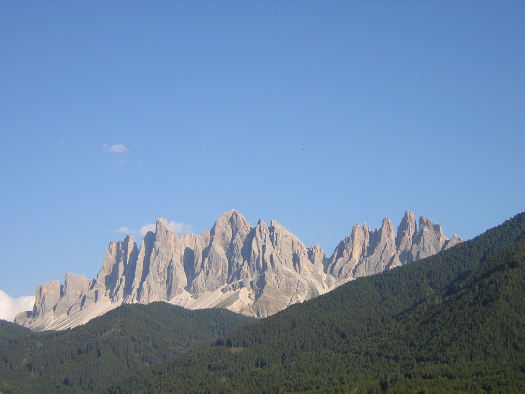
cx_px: 262
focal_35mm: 62
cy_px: 197
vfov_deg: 23.7
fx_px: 940
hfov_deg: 31.2
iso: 100
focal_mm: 8.1
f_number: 3.4
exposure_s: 1/626
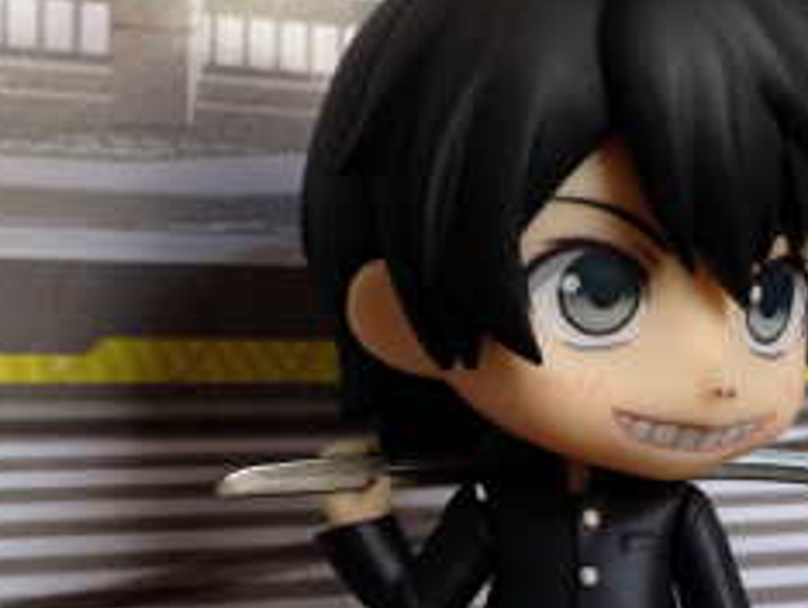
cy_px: 295
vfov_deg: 19.4
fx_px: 1776
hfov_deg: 25.6
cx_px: 466
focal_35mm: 76
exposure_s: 1/20
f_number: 2.4
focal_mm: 4.12
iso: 100
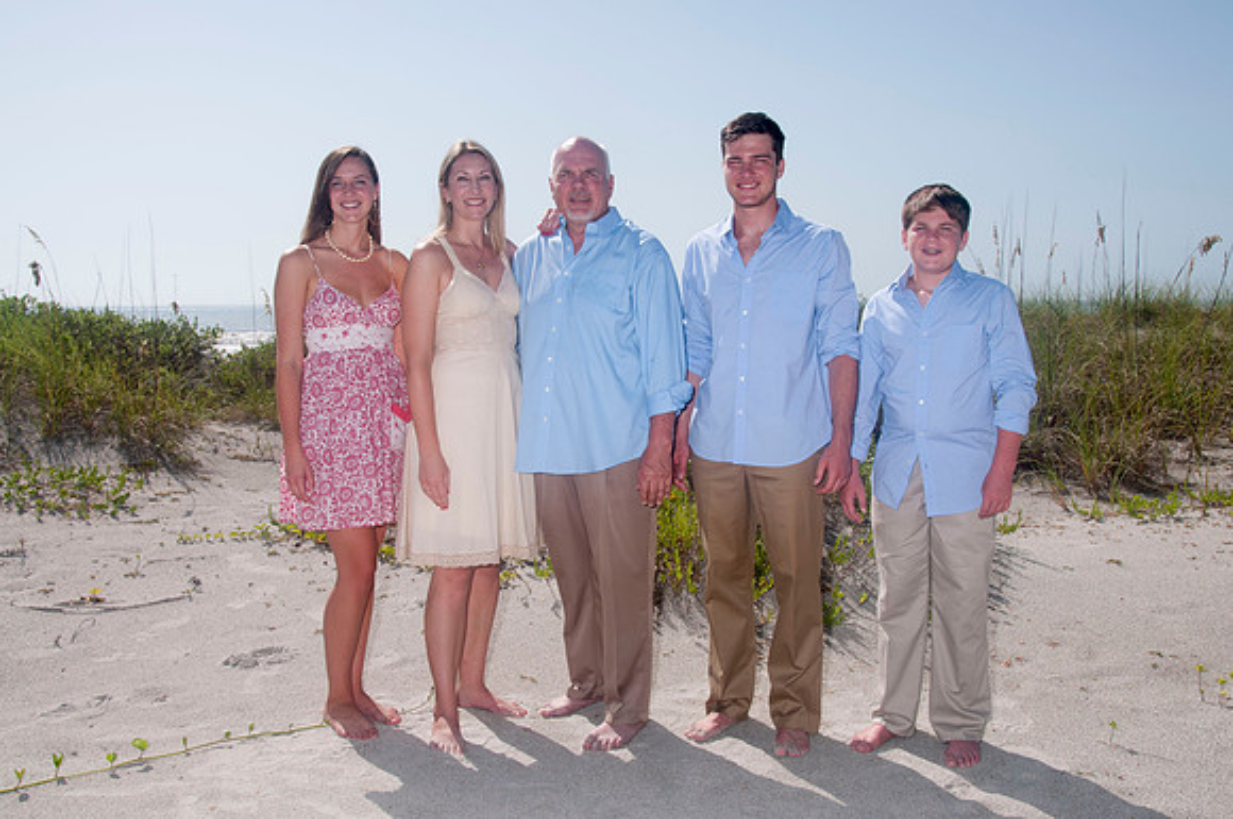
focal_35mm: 36
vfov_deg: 36.8
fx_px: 1231
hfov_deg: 53.2
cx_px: 616
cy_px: 410
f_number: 13
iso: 100
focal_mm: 24
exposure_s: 1/250
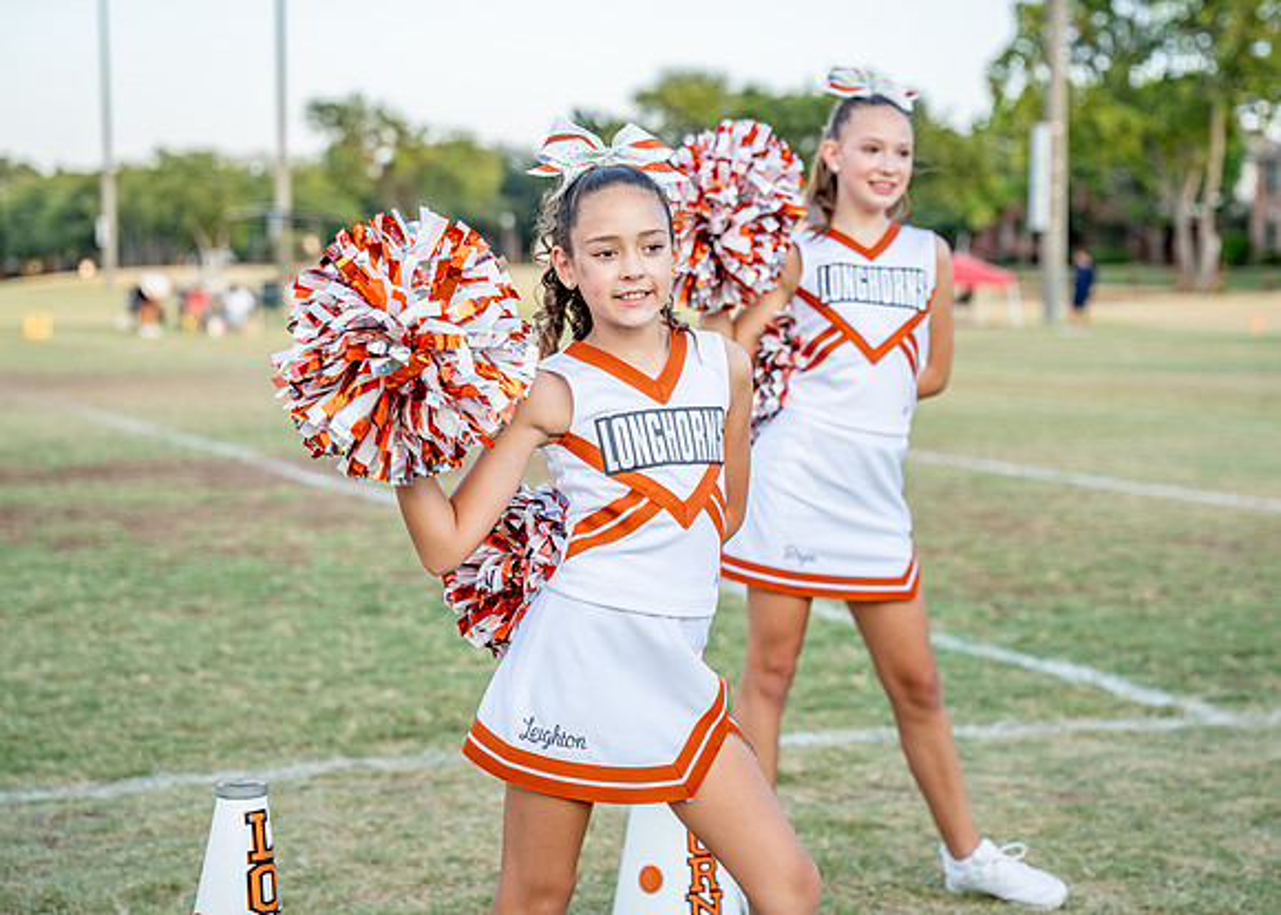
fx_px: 2815
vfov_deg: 18.4
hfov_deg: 25.6
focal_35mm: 77
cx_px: 659
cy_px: 435
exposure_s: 1/800
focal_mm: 62.3
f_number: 2.8
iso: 200
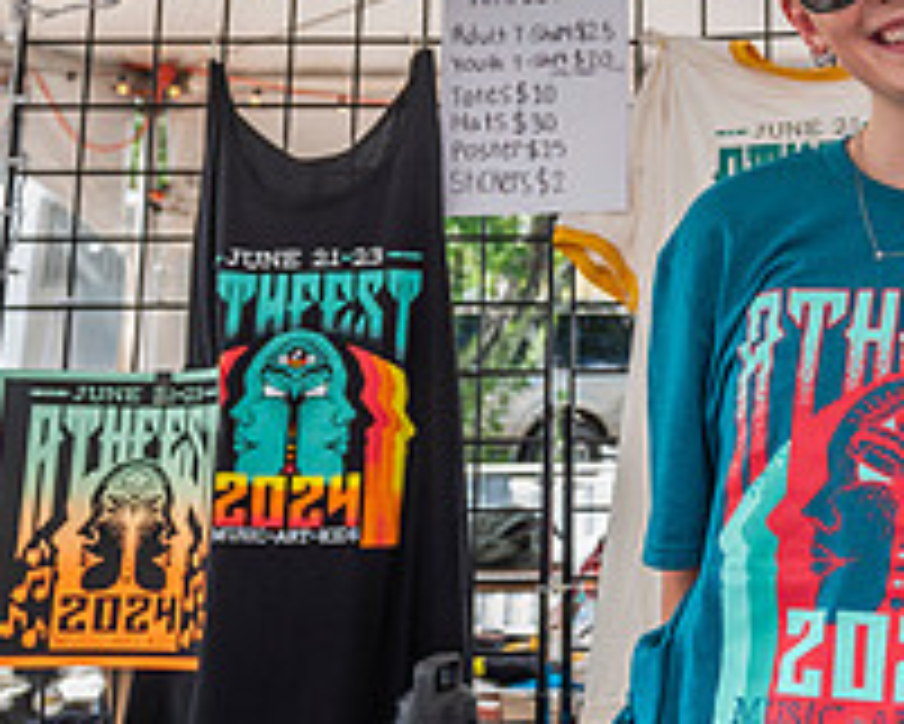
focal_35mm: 65
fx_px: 1740
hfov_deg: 27.4
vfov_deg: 23.2
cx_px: 917
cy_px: 155
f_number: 4
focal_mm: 24
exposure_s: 1/160
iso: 200
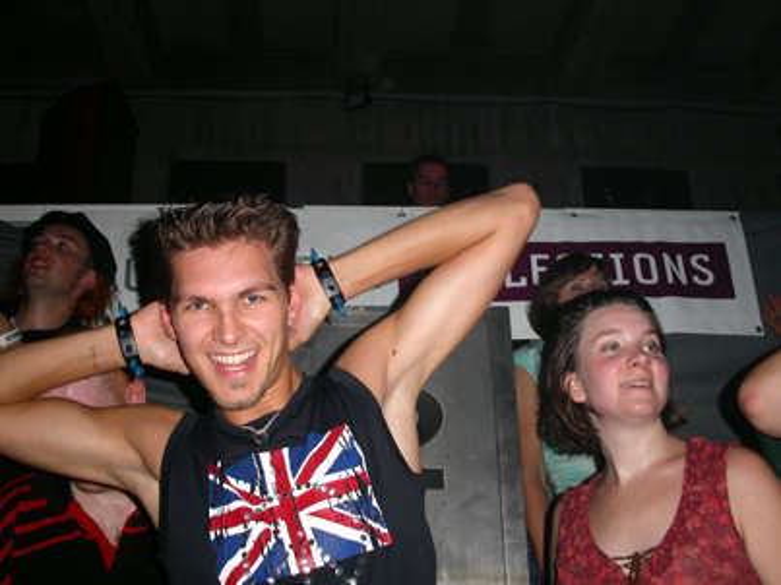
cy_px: 292
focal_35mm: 38
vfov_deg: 37.7
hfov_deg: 49.0
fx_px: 857
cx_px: 390
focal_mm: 7.8
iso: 100
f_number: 2.8
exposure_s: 1/30
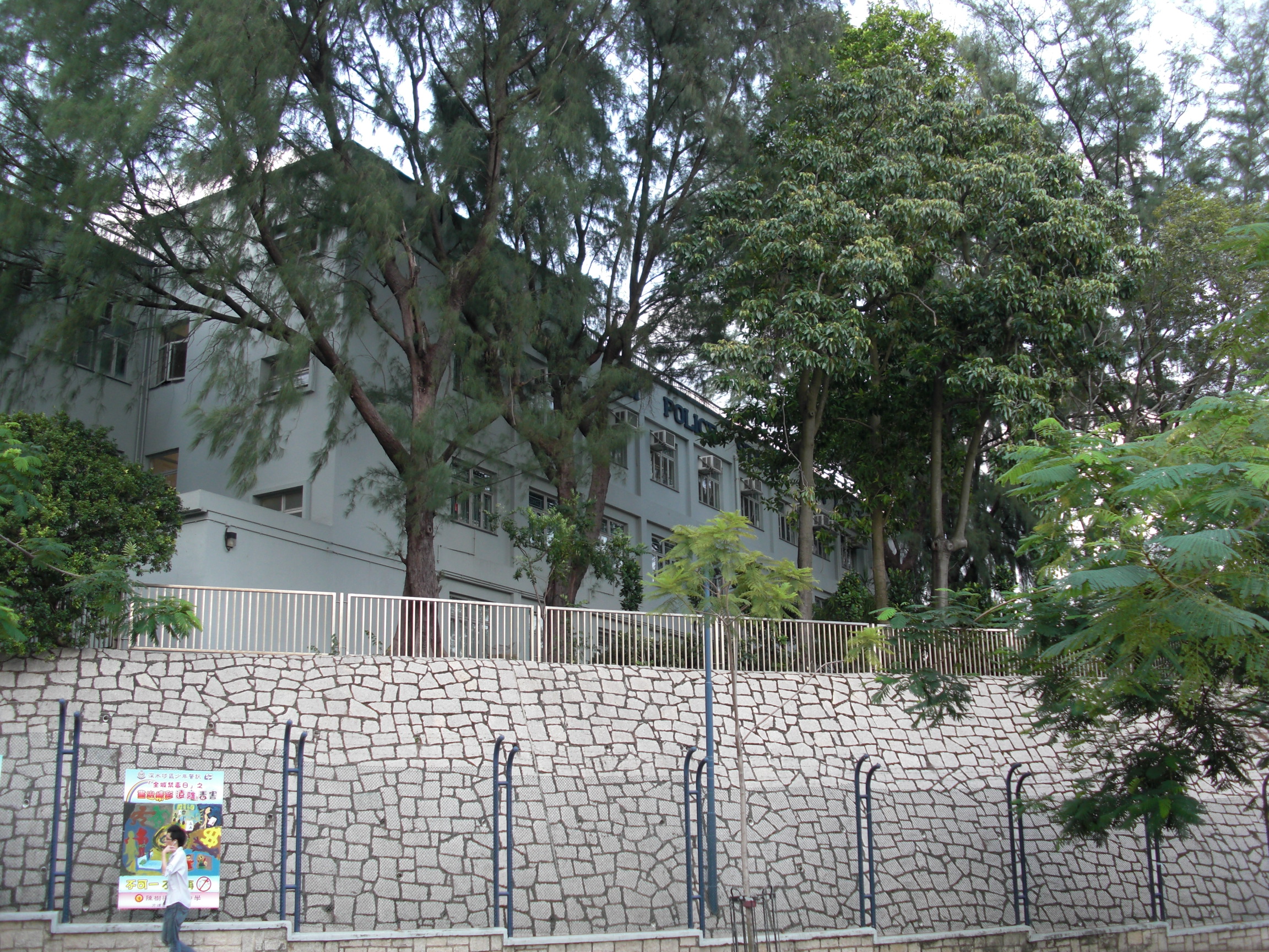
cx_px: 634
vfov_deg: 39.7
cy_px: 476
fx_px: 1320
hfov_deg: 51.4
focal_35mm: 36
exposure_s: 1/80
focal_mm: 6.3
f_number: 2.8
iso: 50
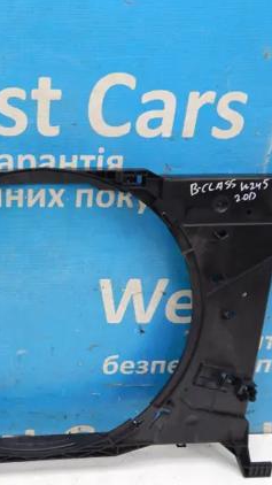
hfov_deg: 29.6
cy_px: 255
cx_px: 16
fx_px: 488
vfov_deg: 52.8
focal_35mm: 38
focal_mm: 4
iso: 250
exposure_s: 1/30
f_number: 3
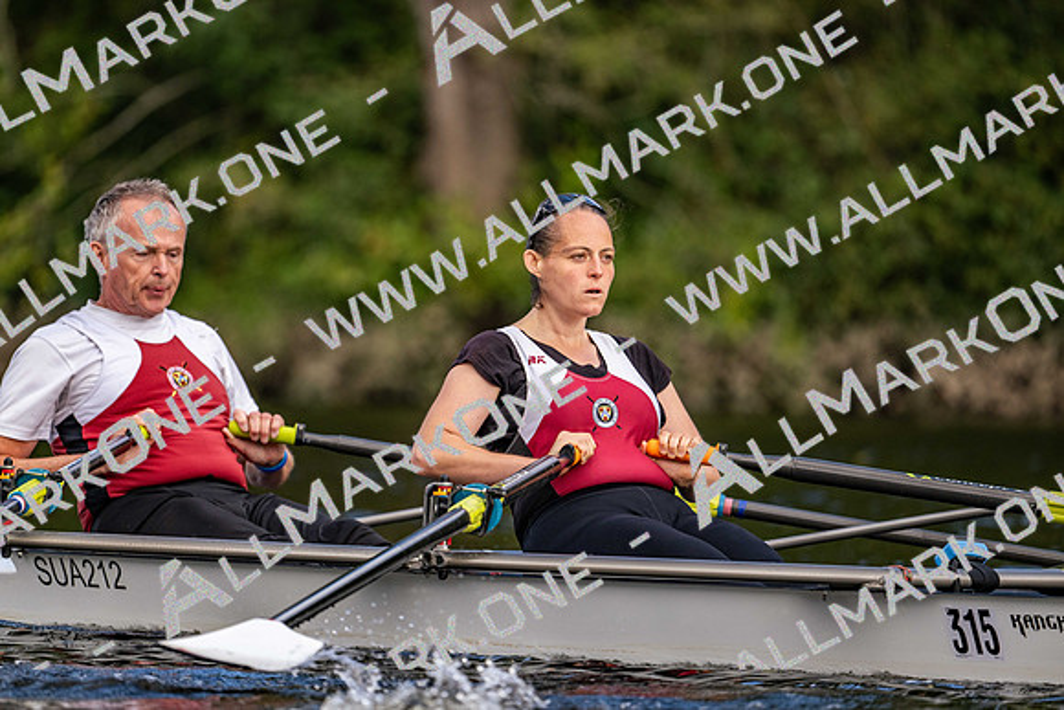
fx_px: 11831
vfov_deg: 3.4
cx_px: 532
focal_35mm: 400
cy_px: 355
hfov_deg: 5.1
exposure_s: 1/2000
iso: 560
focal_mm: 400
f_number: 4.5
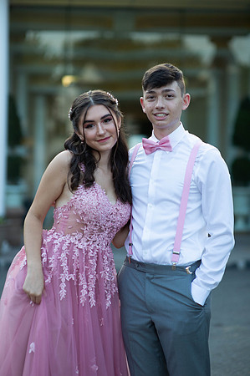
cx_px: 125
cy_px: 188
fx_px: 887
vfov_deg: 23.9
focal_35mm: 85
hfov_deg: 16.0
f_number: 2
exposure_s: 1/1600
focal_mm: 85
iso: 250
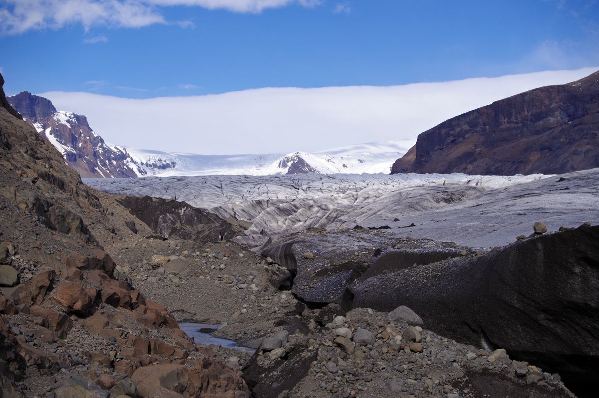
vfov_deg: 22.6
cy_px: 199
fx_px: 997
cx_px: 300
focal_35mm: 60
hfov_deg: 33.4
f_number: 6.3
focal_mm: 40
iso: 100
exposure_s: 1/800
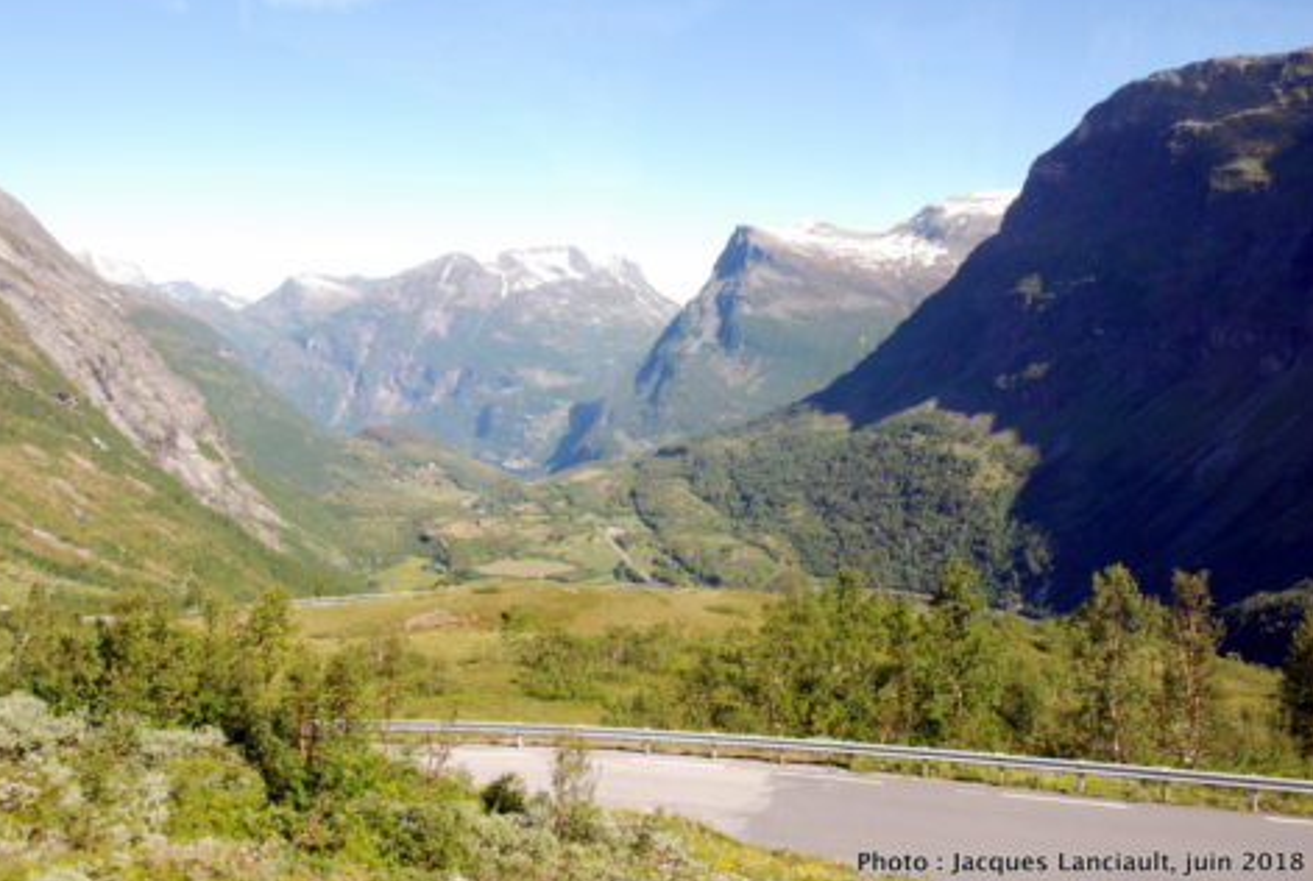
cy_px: 436
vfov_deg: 38.0
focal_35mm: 35
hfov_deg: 54.3
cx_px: 641
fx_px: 1279
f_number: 8
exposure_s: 1/250
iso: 400
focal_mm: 22
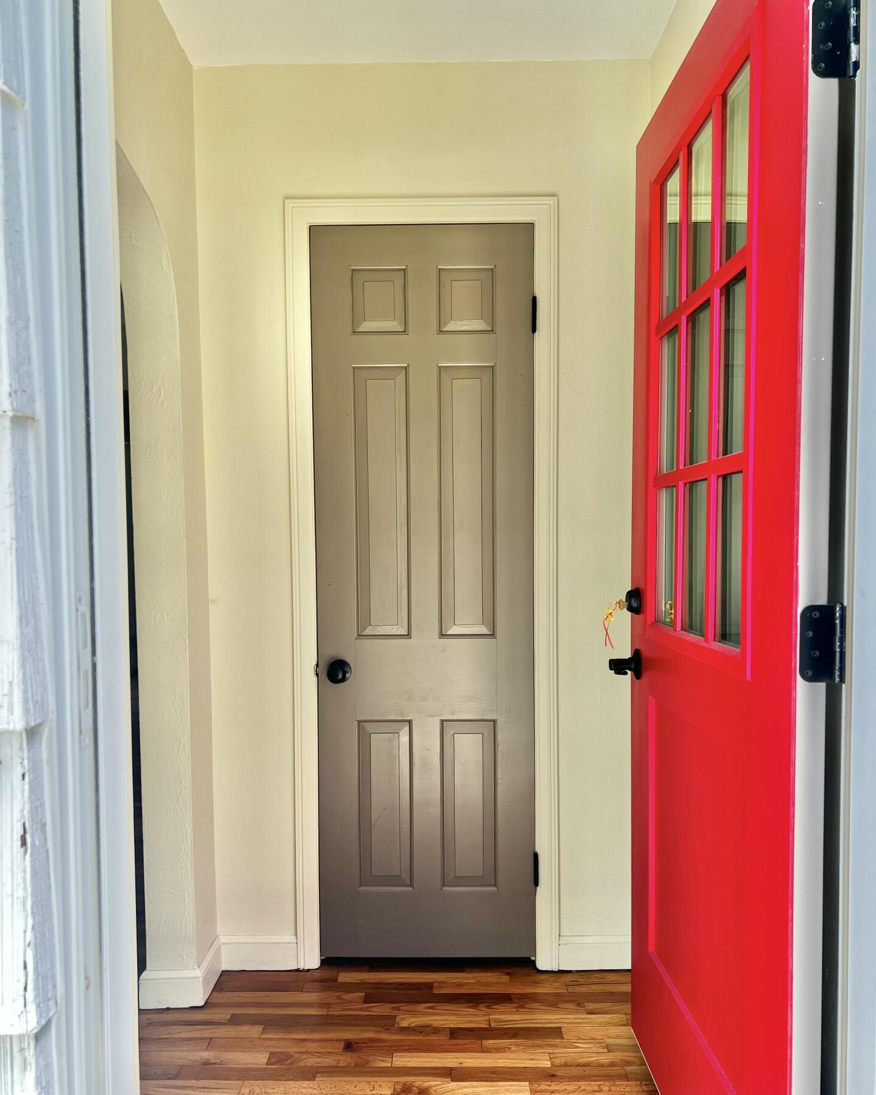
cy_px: 589
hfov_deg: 51.5
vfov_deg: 62.1
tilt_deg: -3.2
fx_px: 908
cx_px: 446
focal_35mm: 28
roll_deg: +0.0
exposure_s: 1/150
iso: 32
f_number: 1.5
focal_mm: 5.7
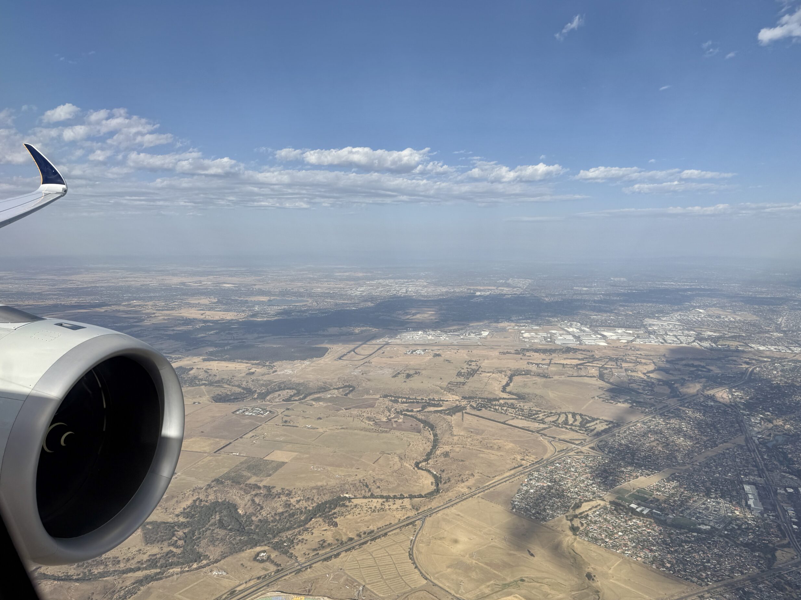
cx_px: 396
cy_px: 312
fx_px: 578
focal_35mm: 25
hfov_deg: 69.4
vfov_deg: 54.9
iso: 80
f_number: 1.78
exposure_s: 1/7353
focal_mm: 6.76
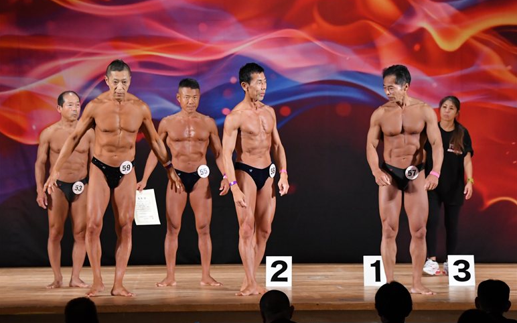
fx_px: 2507
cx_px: 258
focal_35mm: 178
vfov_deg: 7.4
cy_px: 155
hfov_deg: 11.8
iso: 3200
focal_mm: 116
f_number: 5.6
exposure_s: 1/400
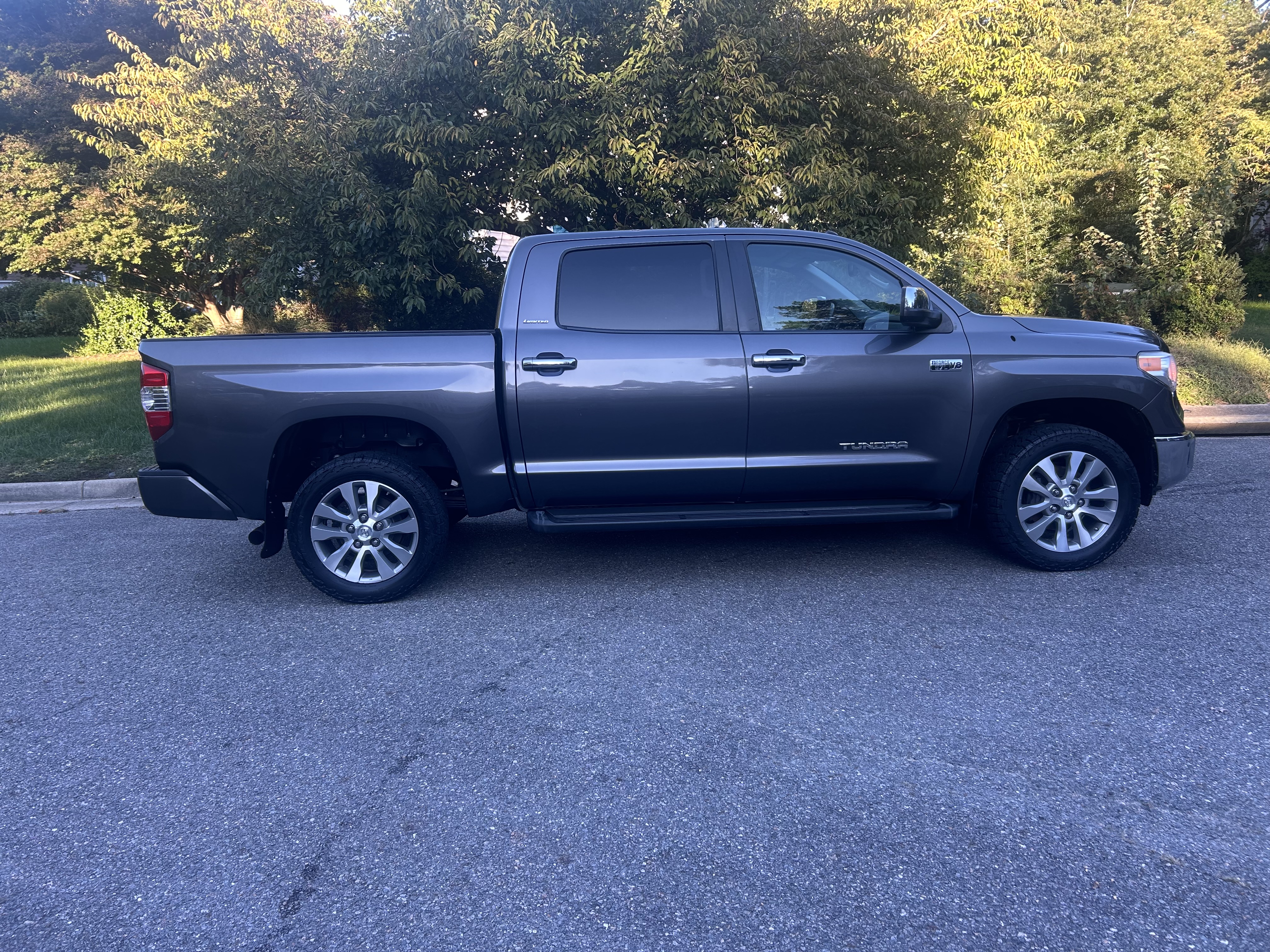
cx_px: 635
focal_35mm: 26
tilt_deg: -11.3
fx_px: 954
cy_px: 476
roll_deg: +2.3
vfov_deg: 53.1
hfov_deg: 67.3
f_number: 1.5
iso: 40
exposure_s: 1/121
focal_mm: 5.7
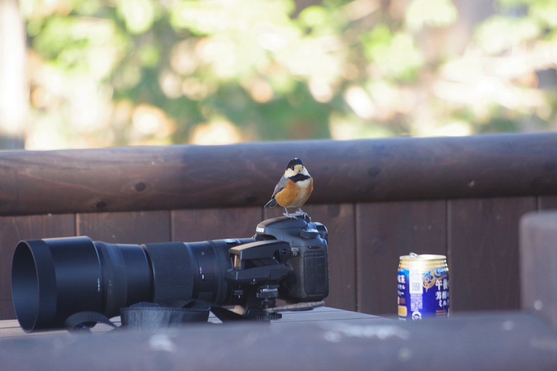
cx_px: 278
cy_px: 186
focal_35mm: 450
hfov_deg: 4.6
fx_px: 6963
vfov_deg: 3.1
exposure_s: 1/60
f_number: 5.6
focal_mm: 300
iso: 800
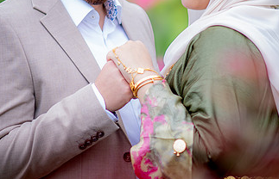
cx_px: 157
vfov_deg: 5.0
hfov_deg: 7.7
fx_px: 2063
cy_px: 53
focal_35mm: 269
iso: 100
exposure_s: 1/1600
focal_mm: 85
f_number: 1.4
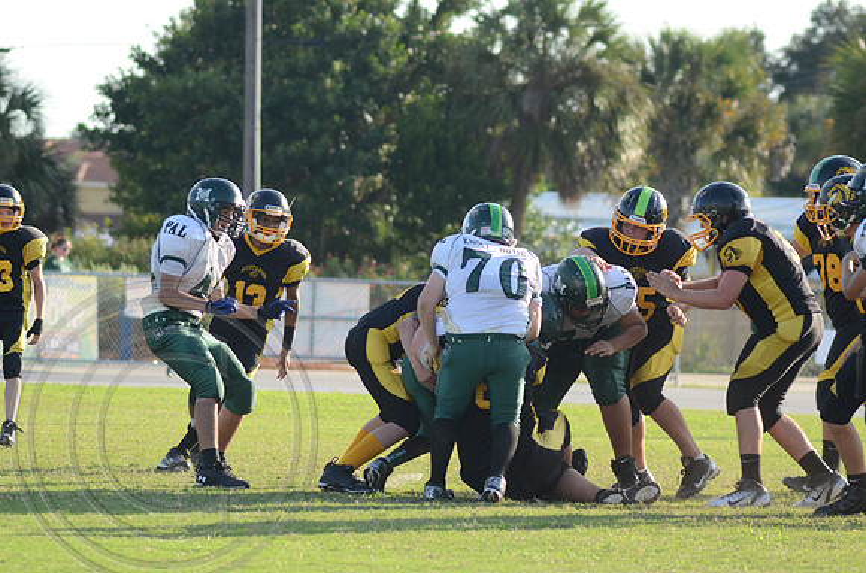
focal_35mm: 300
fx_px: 7201
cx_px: 433
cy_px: 286
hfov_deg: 6.9
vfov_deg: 4.6
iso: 400
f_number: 5.6
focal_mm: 200
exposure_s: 1/640
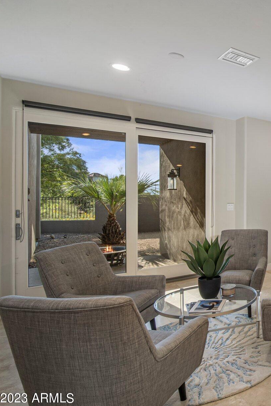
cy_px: 193
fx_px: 282
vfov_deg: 71.5
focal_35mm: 25
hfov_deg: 36.9
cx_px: 337
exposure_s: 1/5
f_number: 13
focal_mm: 15
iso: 400
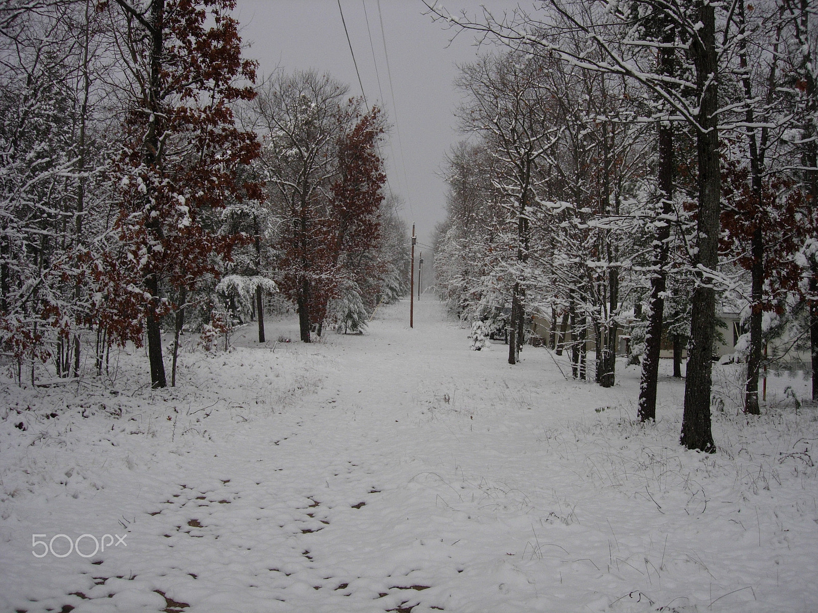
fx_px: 898
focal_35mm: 38
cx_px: 409
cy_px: 306
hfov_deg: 49.0
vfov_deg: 37.7
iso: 64
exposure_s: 1/939
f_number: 2.8
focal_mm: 7.8
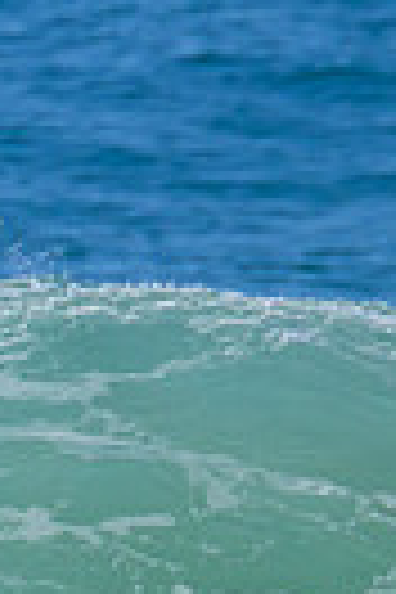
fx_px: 66358
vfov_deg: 0.5
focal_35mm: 4022
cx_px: -595
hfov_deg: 0.3
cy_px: 646
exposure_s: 1/2000
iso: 800
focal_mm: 800
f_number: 11
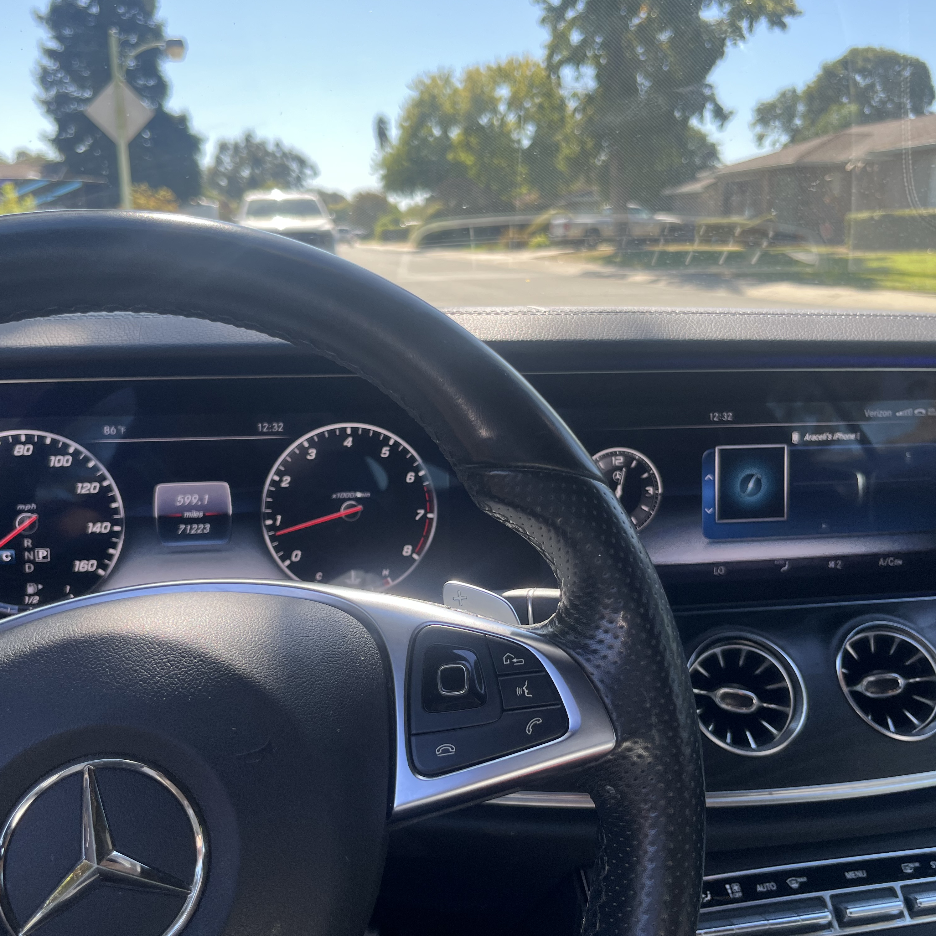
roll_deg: +0.3
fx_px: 948
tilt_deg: -13.1
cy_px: 470
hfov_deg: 52.5
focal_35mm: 31
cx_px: 458
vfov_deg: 52.5
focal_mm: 5.1
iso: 50
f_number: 1.6
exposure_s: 1/422
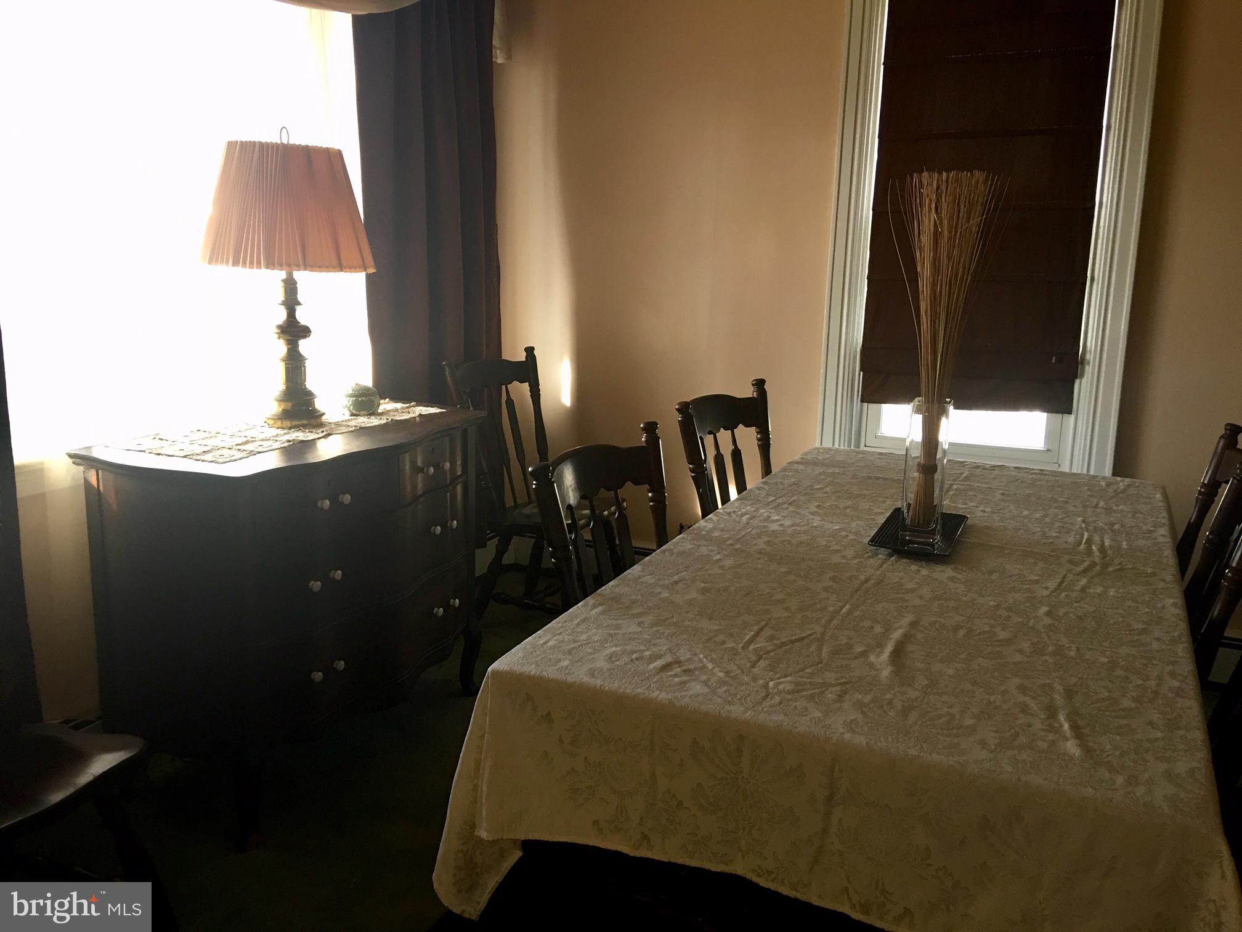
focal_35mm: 29
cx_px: 621
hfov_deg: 61.7
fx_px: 1041
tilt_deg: -10.4
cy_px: 466
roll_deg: -1.1
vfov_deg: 48.2
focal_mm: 4.15
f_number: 2.2
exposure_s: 1/15
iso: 40
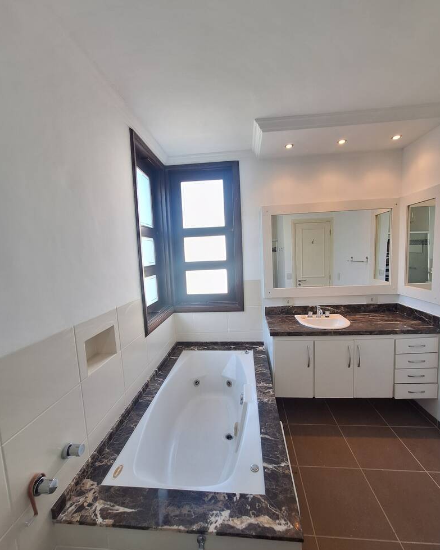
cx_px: 225
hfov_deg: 88.0
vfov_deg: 100.7
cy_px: 276
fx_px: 228
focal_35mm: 14
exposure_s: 1/60
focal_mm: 1.74
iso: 80
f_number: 2.2
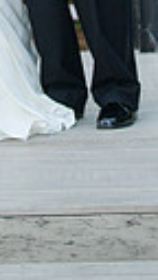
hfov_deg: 4.2
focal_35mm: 286
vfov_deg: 7.4
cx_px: 32
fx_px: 2130
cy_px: -168
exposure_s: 1/160
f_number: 2.8
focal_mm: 78
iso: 1250
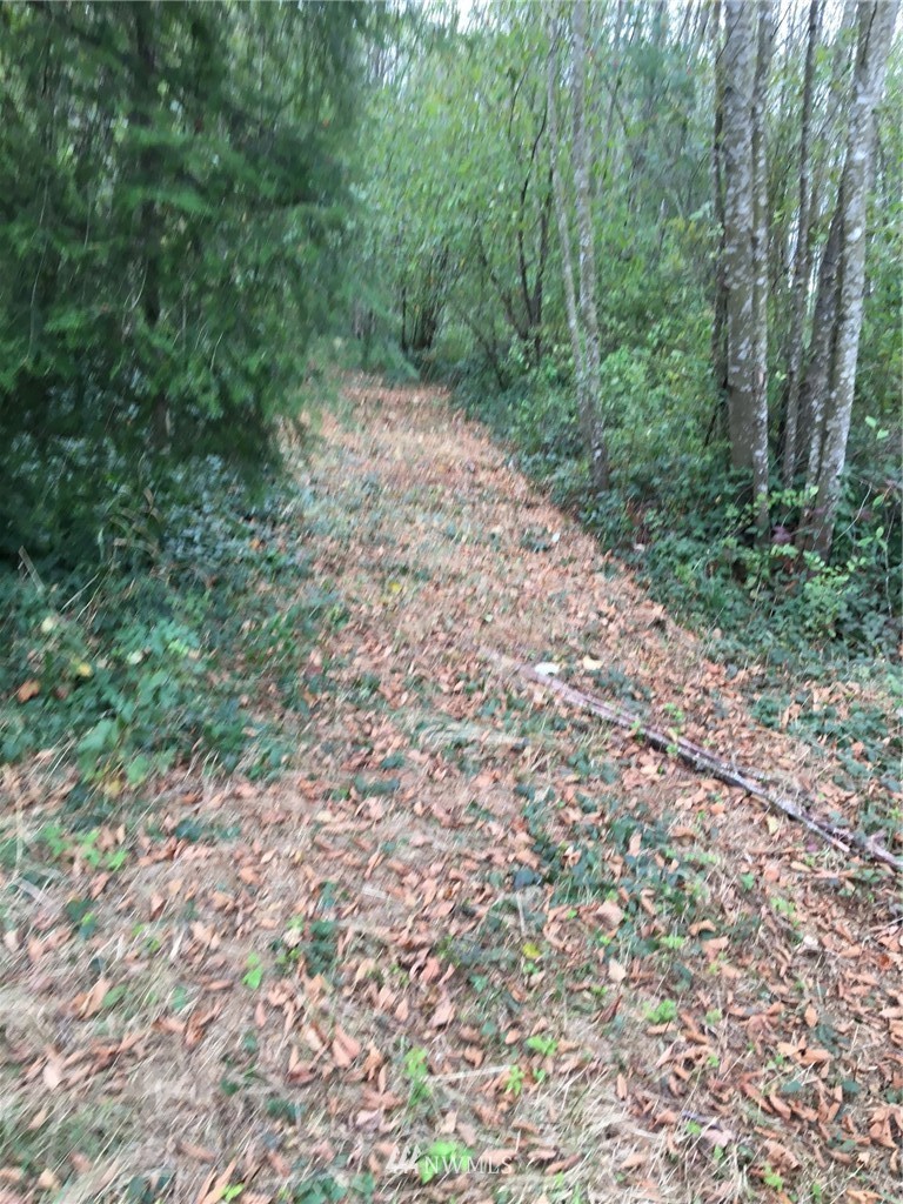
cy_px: 602
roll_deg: -1.1
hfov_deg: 48.2
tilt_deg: -8.4
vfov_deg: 61.7
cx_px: 452
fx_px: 1009
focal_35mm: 29
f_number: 2.2
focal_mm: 4.15
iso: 25
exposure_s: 1/40
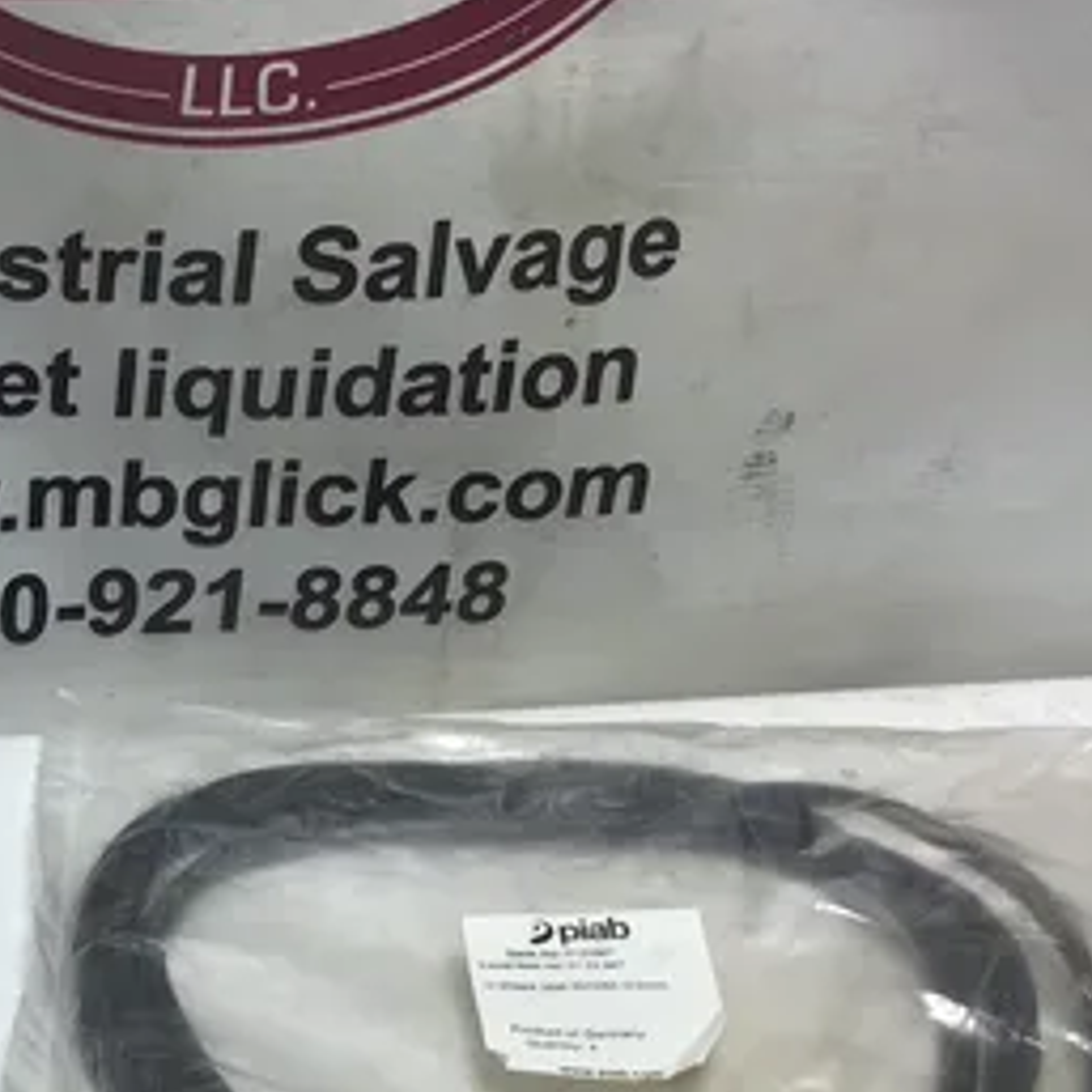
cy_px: 809
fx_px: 2855
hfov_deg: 20.9
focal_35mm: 80
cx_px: -8
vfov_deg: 21.5
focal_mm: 3.3
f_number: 2.4
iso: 25
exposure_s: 1/181
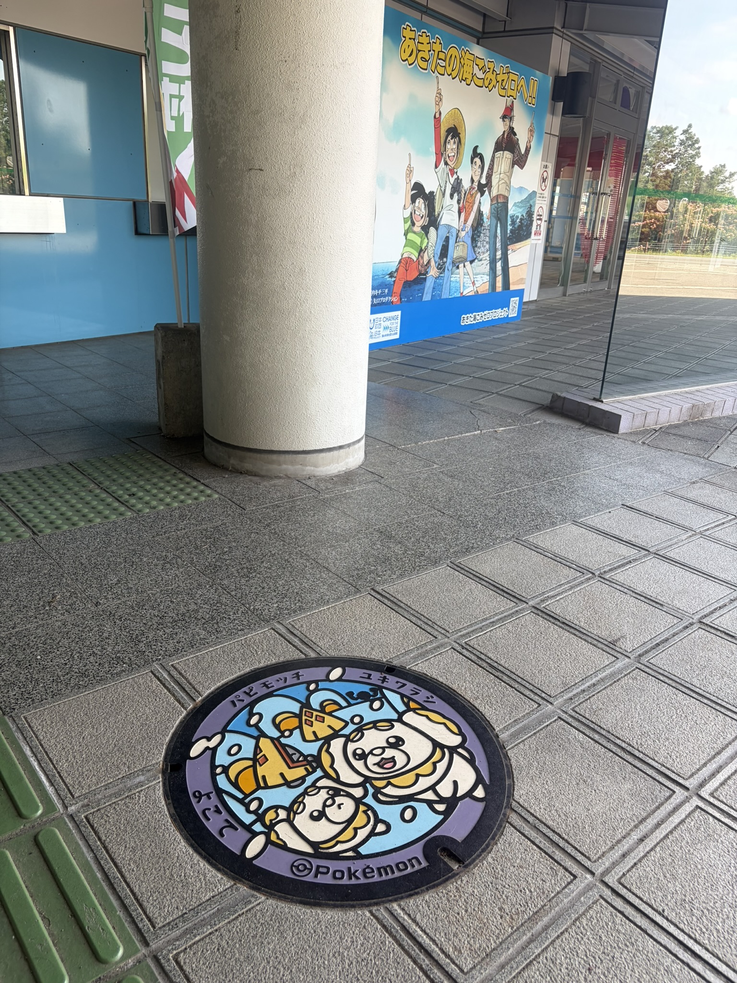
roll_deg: -3.6
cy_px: 492
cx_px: 368
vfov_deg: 67.3
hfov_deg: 53.1
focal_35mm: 26
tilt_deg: -21.1
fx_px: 738
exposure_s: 1/122
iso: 40
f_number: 1.6
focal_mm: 5.96
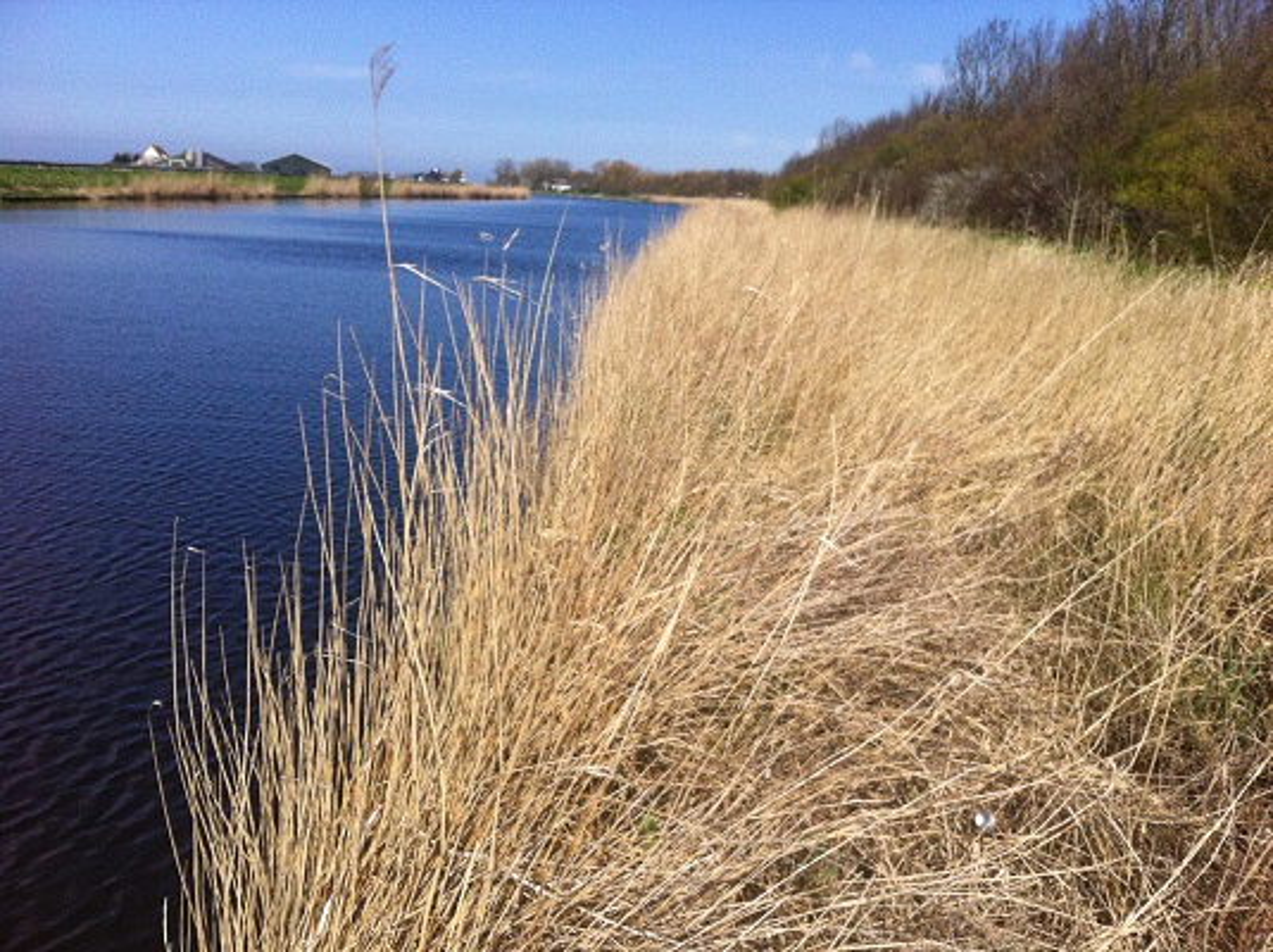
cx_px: 636
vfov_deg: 40.6
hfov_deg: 52.7
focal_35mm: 35
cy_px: 476
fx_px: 1286
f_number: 2.8
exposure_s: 1/2011
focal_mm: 3.85
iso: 80
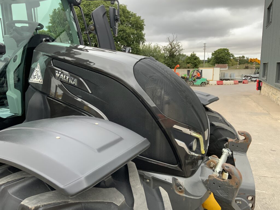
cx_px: 140
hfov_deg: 61.7
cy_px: 105
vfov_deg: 48.2
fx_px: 235
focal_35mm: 29
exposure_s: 1/365
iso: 16
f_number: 1.8
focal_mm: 3
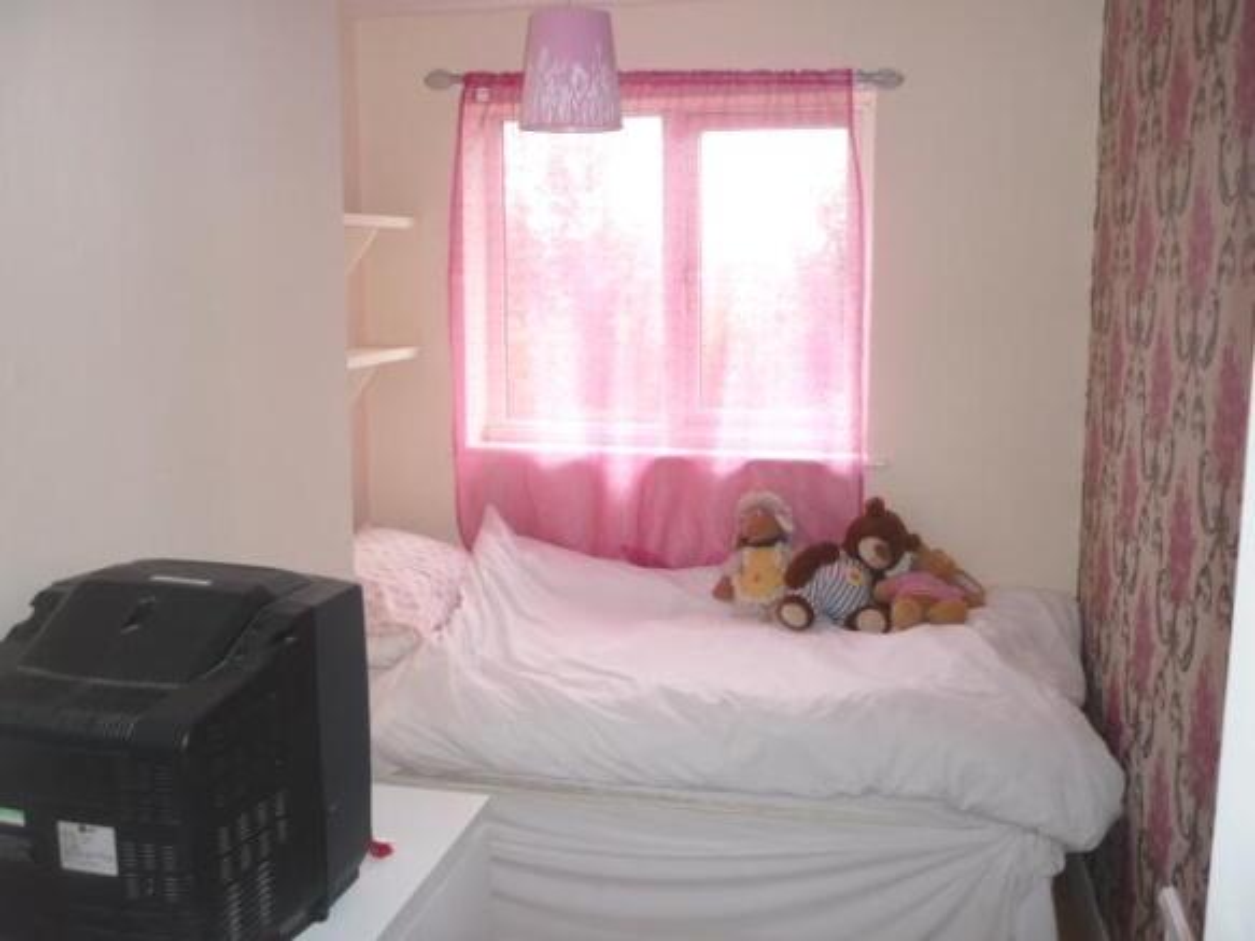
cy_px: 470
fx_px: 1196
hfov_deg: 55.4
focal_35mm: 33
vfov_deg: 42.9
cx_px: 628
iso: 100
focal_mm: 5.5
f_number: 2.8
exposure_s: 1/50
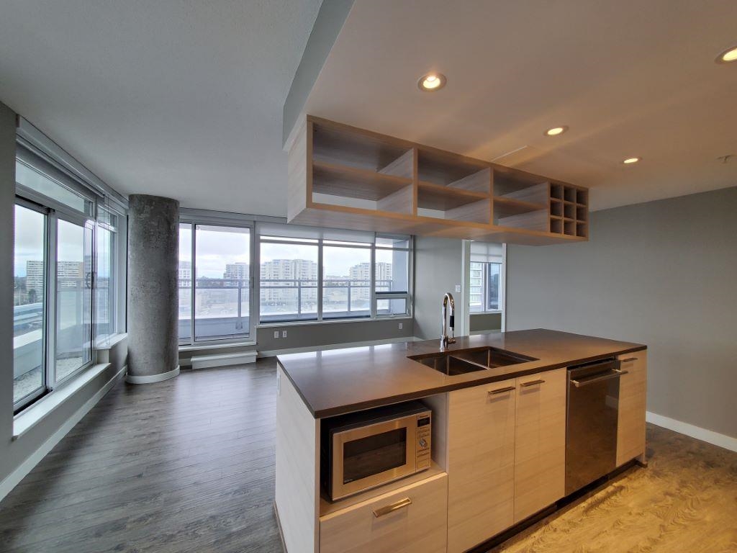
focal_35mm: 13
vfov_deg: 89.9
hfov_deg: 106.2
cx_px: 368
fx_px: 277
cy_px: 276
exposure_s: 1/59
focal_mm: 1.8
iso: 125
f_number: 2.2
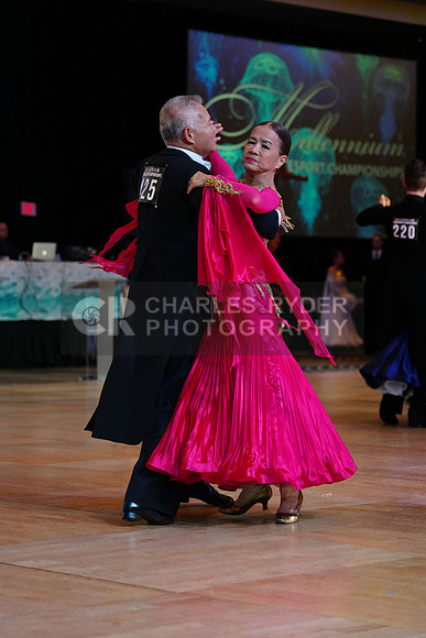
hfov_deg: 13.3
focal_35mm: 103
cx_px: 213
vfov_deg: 19.8
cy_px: 319
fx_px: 1827
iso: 2500
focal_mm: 103
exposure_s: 1/400
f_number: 4
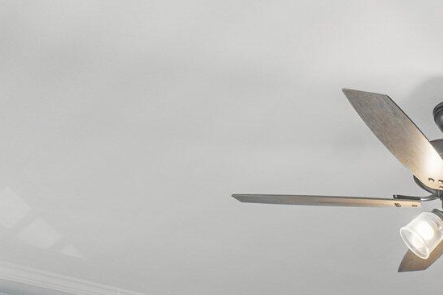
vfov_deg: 19.1
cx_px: 577
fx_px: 689
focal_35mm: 56
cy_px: 512
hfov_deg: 28.9
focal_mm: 10
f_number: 9
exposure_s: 1.6
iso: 400
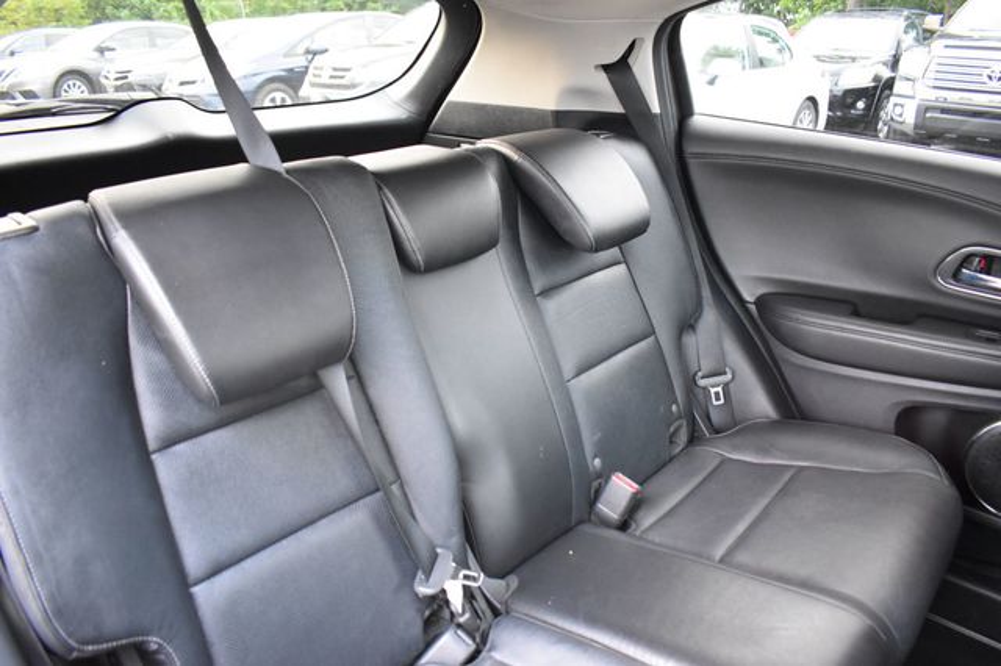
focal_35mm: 27
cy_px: 333
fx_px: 750
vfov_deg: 47.9
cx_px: 500
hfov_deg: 67.4
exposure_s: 1/10
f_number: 3.5
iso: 3200
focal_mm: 18
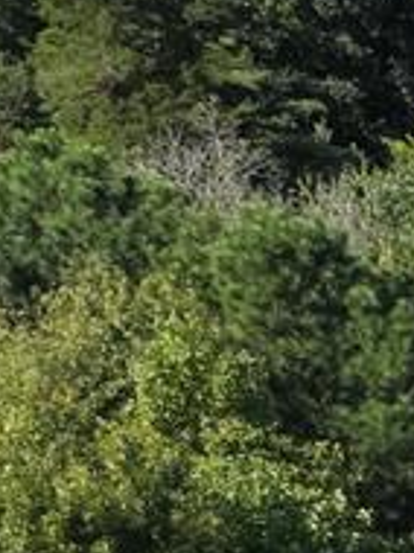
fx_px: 2909
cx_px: 1665
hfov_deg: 6.5
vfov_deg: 9.9
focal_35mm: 182
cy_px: 1202
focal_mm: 8.67
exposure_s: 1/5000
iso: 350
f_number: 1.8
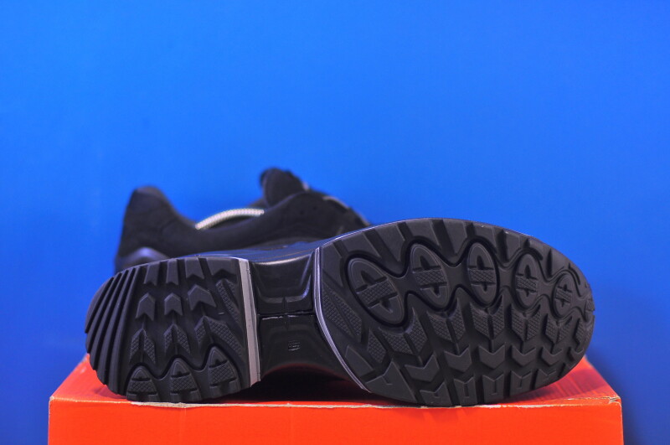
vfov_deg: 18.1
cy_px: 222
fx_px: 1394
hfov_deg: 27.0
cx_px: 335
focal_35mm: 75
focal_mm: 50
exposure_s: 1/320
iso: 250
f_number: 2.2
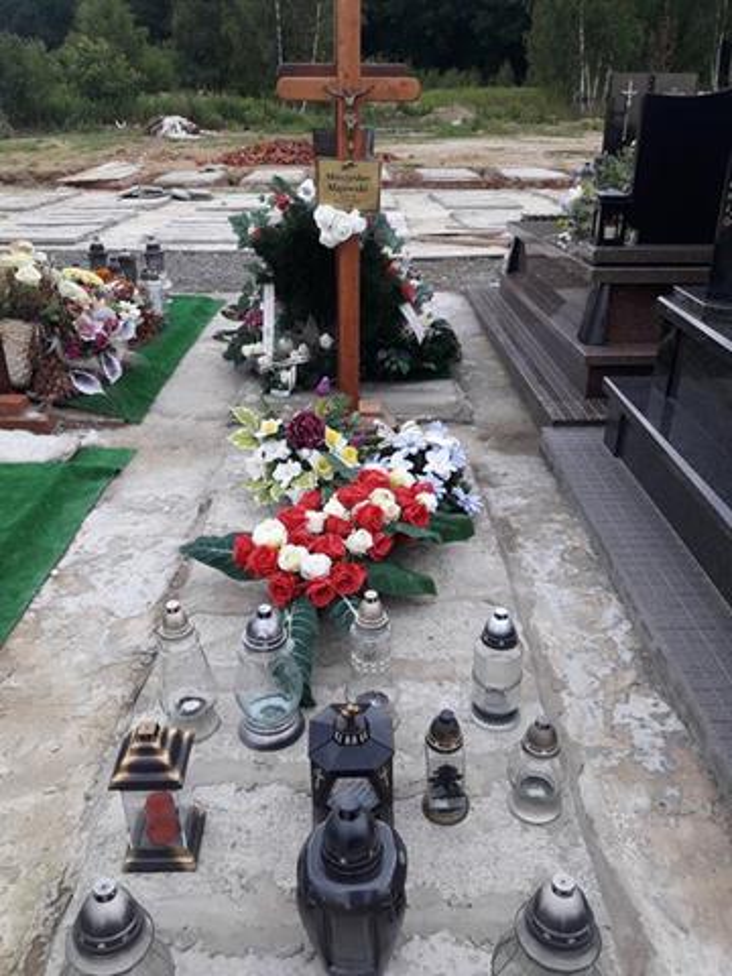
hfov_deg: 49.7
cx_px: 366
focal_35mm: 28
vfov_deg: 63.4
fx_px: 789
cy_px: 488
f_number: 1.9
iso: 40
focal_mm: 3.7
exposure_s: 1/224
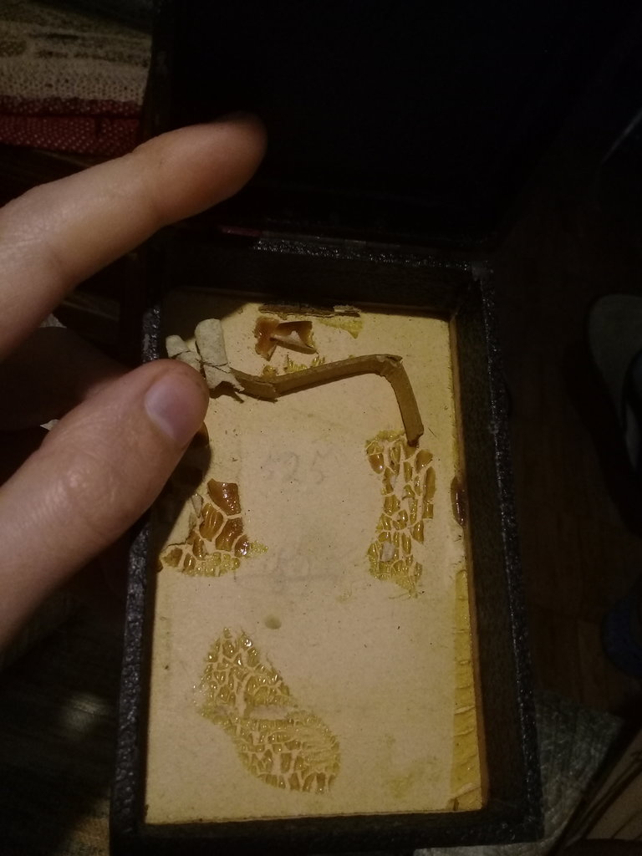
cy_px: 428
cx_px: 321
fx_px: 767
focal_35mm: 31
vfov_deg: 58.4
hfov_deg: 45.4
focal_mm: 3.3
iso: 200
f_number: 2.2
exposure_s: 1/25
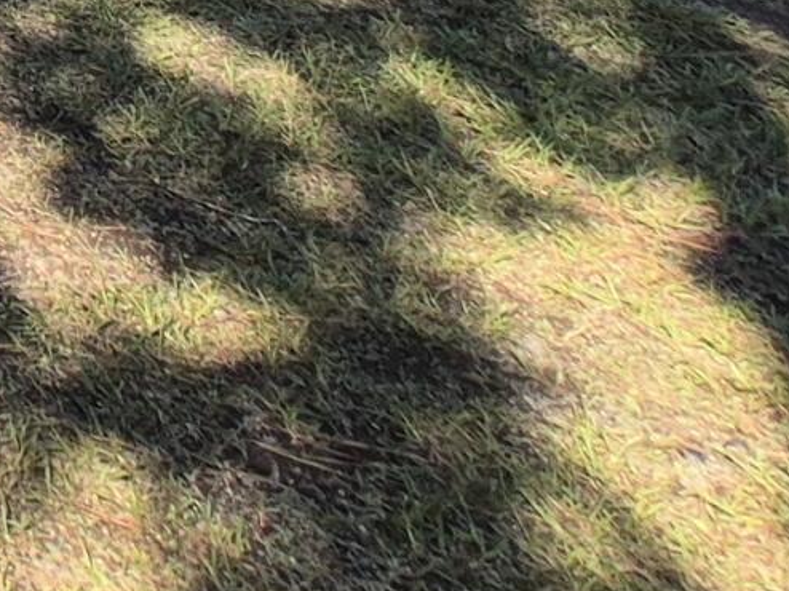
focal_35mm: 79
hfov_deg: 16.7
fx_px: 1800
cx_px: -894
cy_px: -1072
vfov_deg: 12.0
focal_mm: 1.74
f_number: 2.2
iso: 50
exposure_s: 1/520
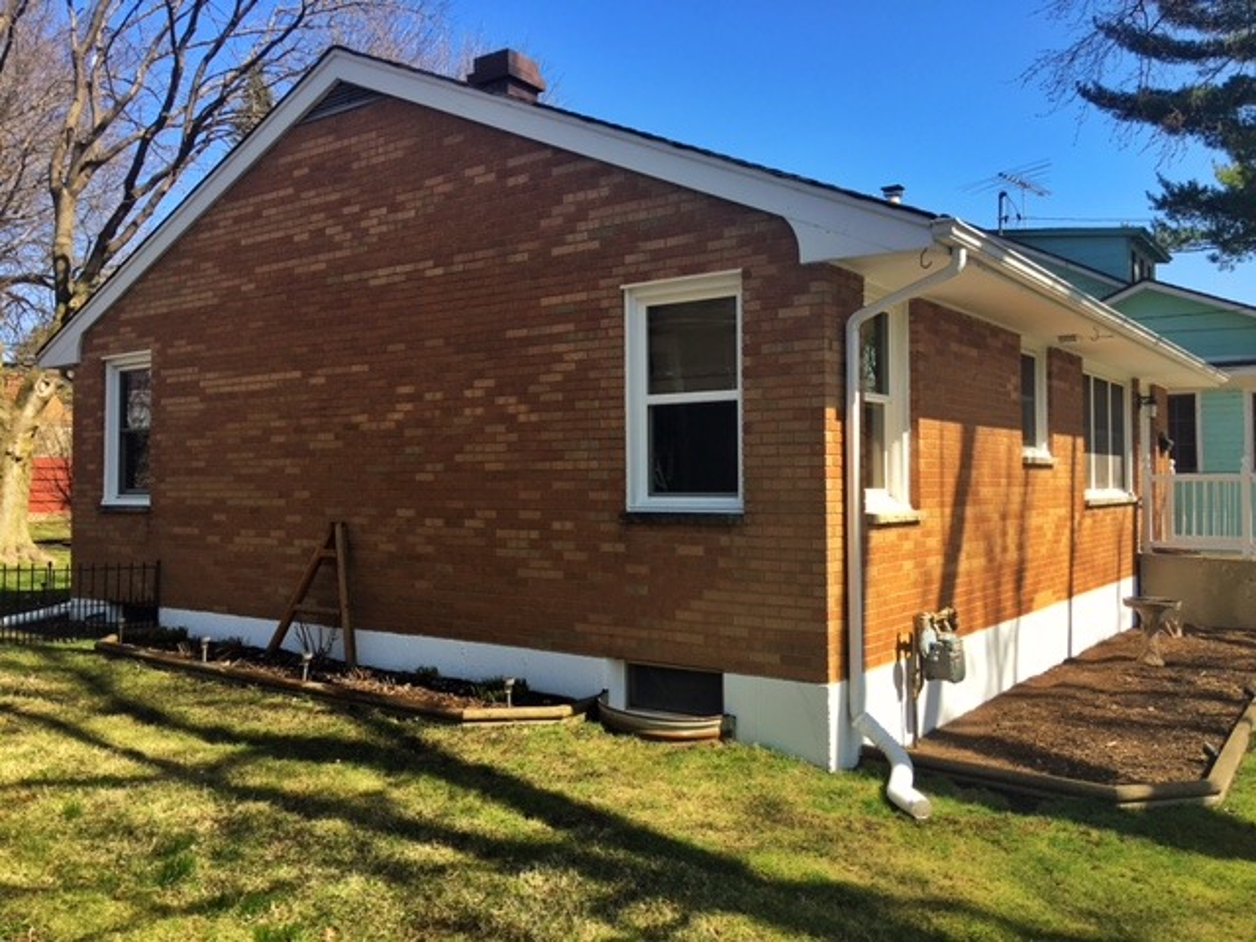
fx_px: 1052
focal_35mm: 29
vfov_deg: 48.2
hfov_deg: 61.7
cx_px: 628
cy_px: 471
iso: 25
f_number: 2.2
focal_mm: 4.15
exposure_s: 1/725
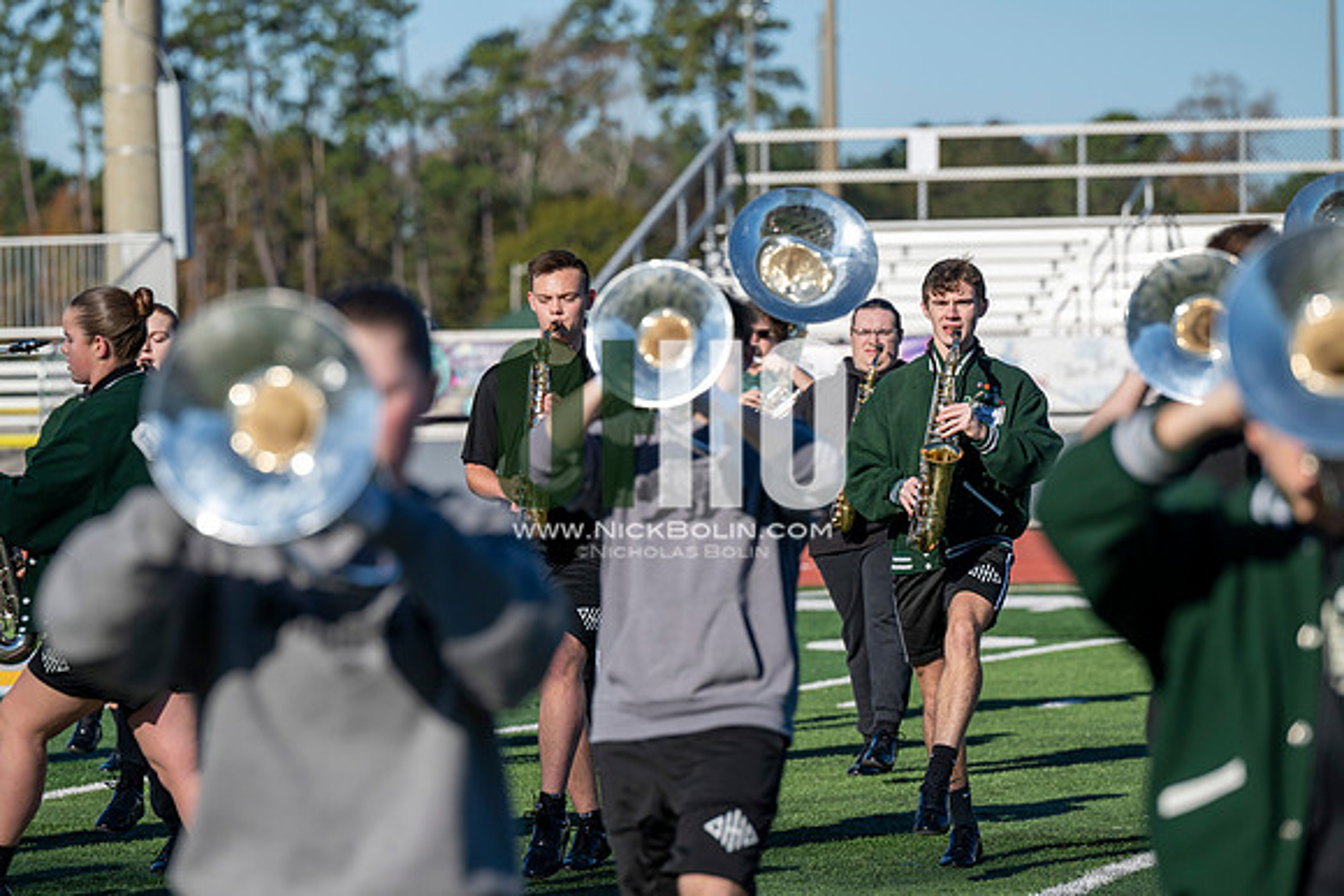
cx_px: 672
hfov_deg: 10.3
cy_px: 448
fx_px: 7468
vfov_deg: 6.9
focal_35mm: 200
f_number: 5
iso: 250
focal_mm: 200
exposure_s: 1/2000
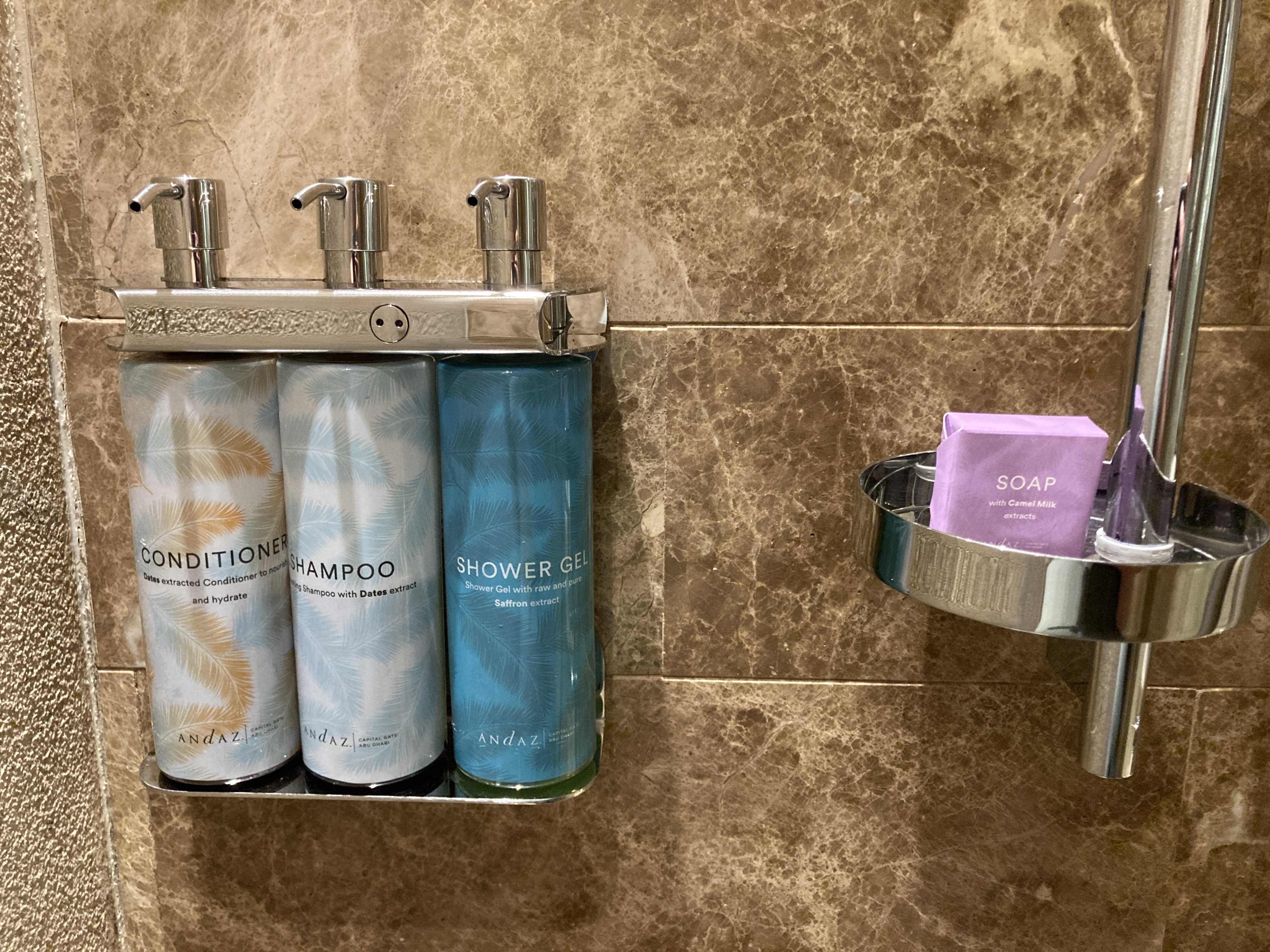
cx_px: 635
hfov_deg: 63.4
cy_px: 476
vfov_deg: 49.7
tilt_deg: -12.7
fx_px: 1027
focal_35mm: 28
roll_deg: -0.9
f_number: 1.8
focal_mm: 3.99
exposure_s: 1/40
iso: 400
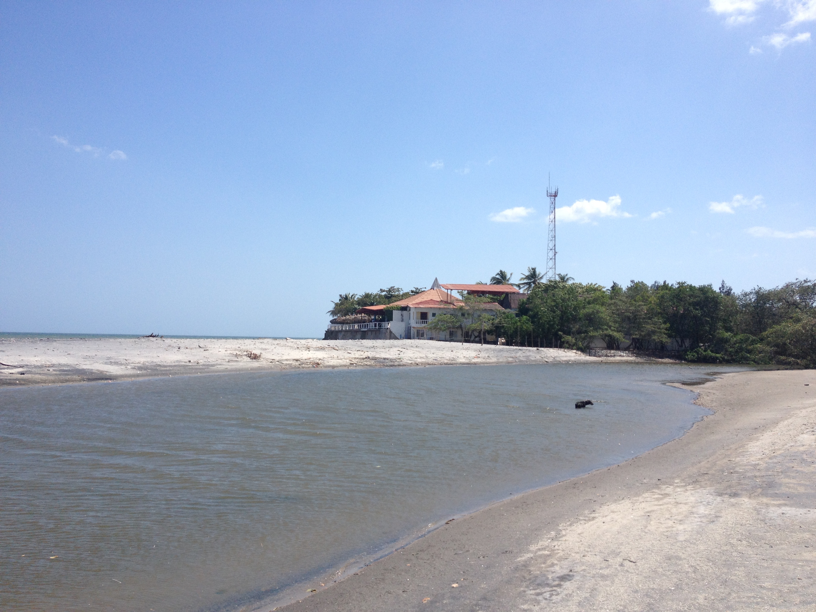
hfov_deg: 52.6
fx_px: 825
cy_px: 306
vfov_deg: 40.7
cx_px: 408
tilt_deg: -0.9
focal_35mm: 35
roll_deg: -1.1
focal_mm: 4.28
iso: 50
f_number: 2.4
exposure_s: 1/2513
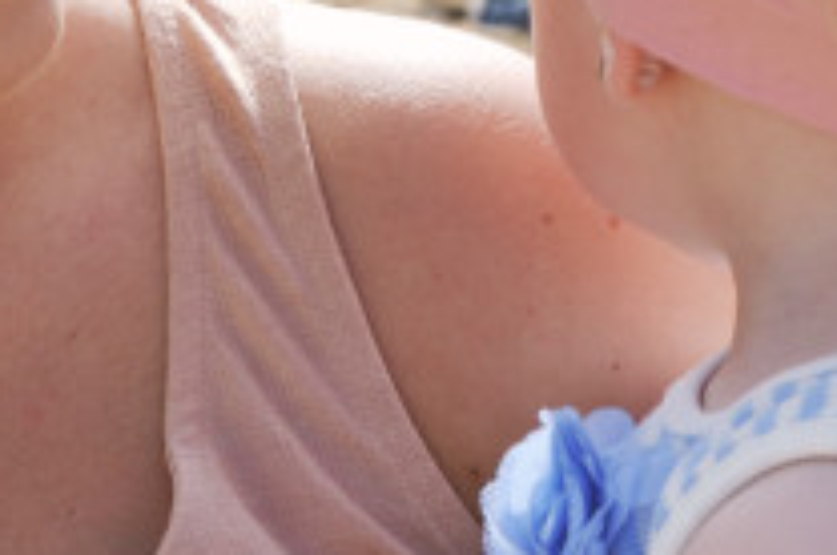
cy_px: -135
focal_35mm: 185
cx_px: 76
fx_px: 4295
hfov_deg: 11.1
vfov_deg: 7.3
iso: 100
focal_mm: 32
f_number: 6.3
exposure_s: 1/320
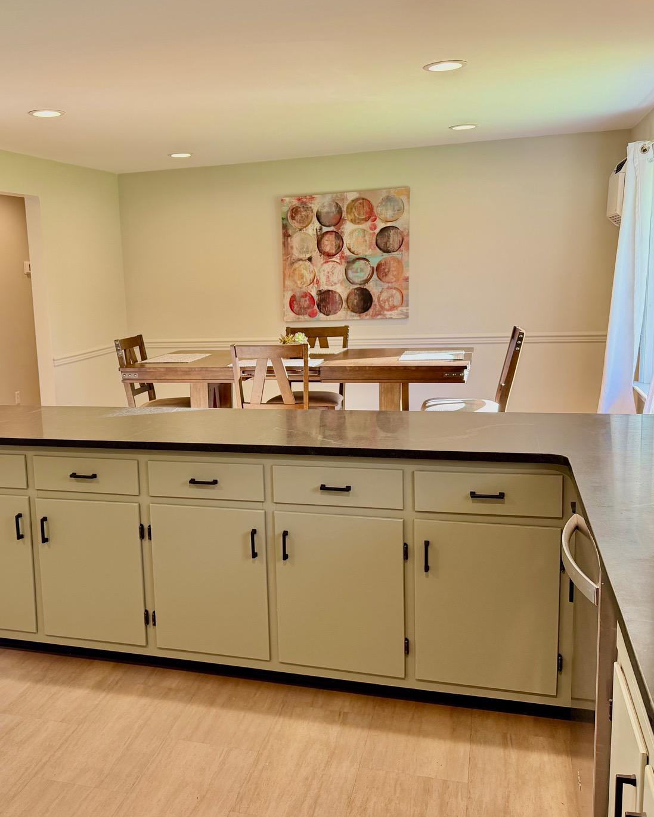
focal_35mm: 35
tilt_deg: -9.2
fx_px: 847
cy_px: 406
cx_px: 181
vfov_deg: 51.5
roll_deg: +2.7
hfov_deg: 41.3
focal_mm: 6.76
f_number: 1.78
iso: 200
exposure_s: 1/71
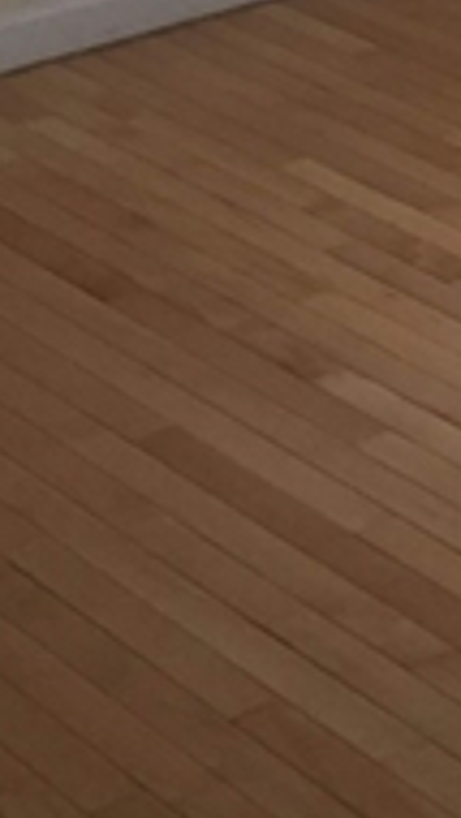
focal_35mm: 128
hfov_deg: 9.0
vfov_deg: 16.3
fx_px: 2779
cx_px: 857
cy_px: -69
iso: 64
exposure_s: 1/15
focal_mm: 4.15
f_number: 2.2
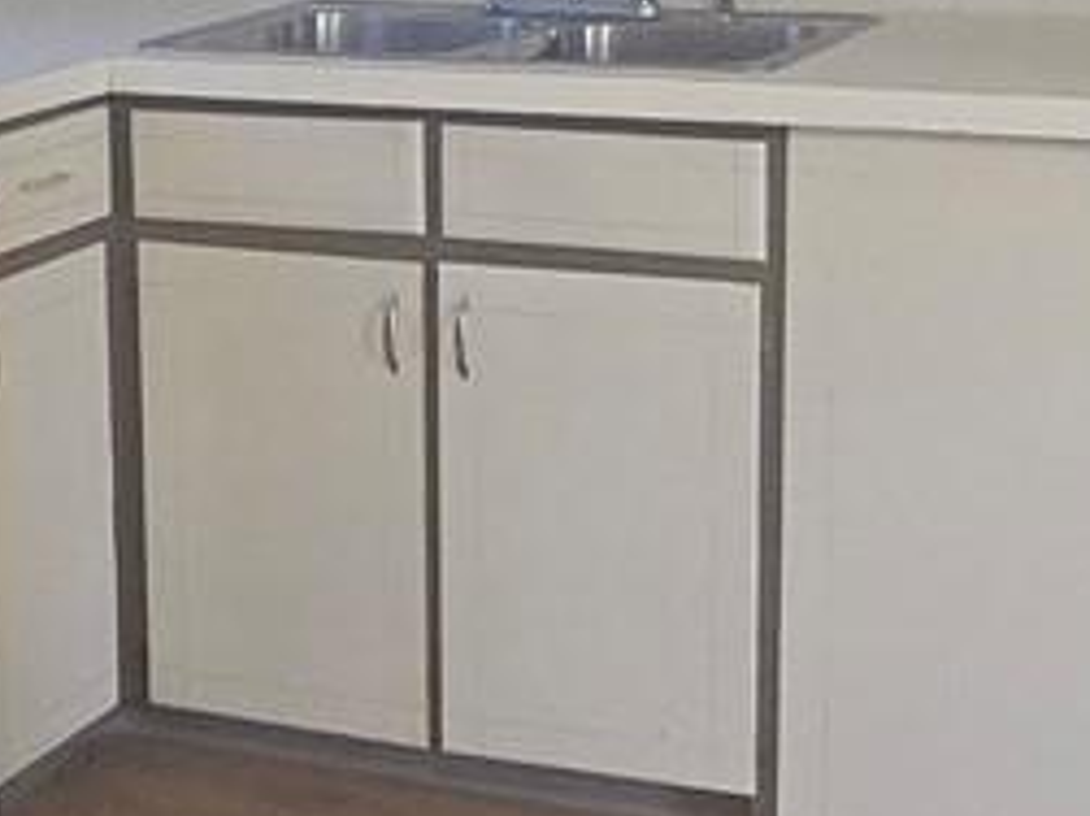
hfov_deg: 23.3
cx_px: 243
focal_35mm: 83
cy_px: 143
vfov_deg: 17.6
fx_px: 2612
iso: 640
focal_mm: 2.2
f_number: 2.2
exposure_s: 1/60
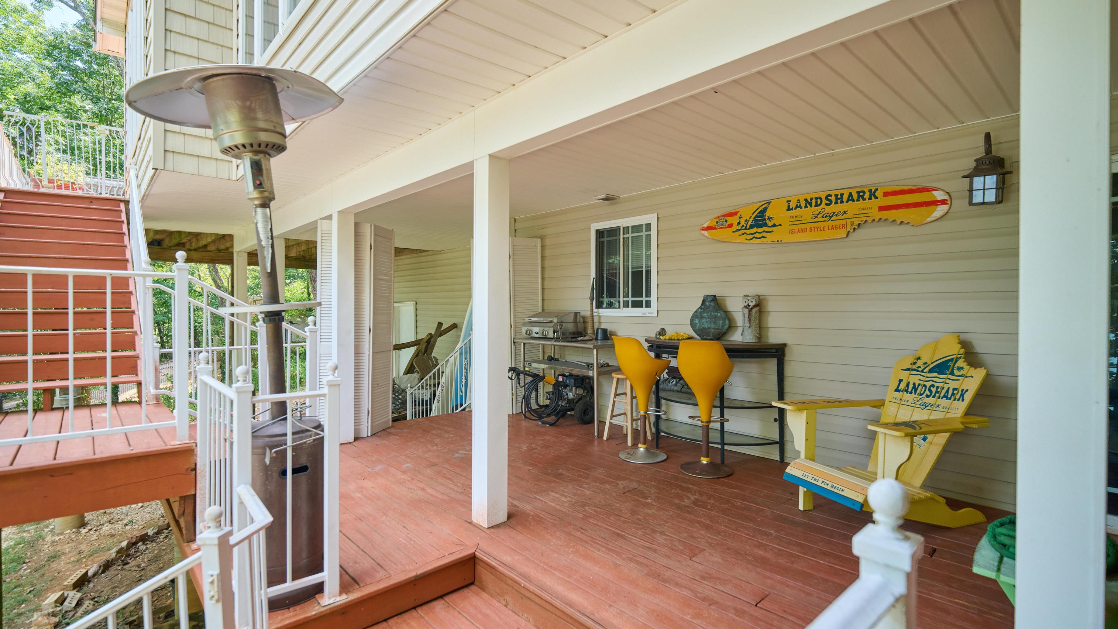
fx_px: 504
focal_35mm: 17
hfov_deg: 95.9
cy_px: 318
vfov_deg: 63.9
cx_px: 551
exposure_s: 1/1250
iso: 2500
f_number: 3.2
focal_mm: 16
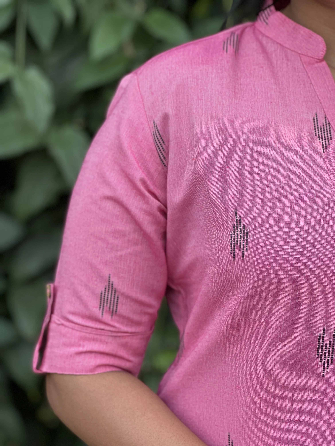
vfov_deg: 25.3
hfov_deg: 19.1
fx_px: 994
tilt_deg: -11.6
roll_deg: -2.8
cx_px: 168
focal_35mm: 77
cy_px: 223
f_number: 2.8
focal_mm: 9
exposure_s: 1/121
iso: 100
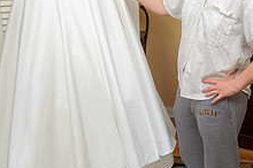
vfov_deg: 23.3
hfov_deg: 32.4
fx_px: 407
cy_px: 63
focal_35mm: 58
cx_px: 239
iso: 1250
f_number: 2.8
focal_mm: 22
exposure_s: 1/100
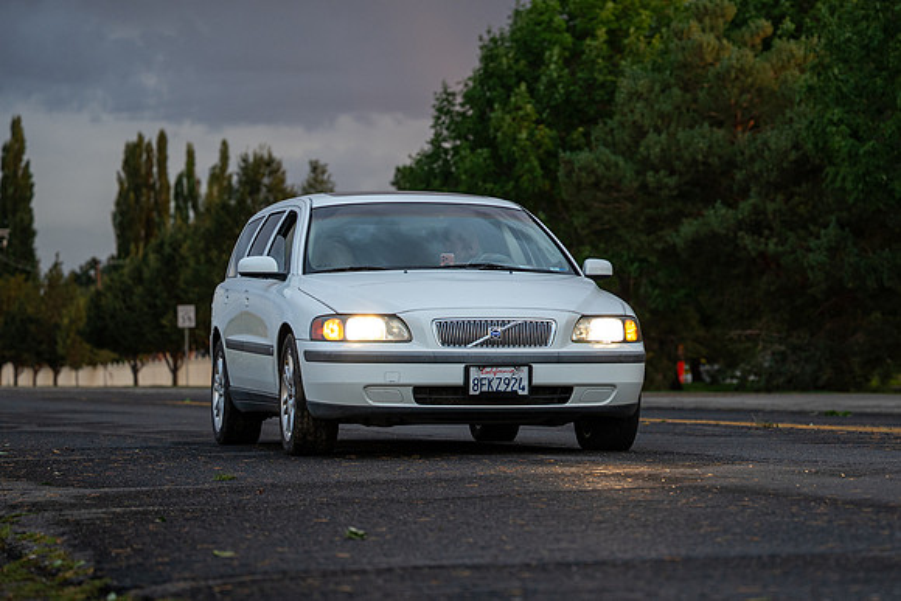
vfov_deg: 10.3
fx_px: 3326
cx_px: 602
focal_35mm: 133
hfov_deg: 15.4
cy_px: 229
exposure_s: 1/400
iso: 320
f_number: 2.8
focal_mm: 81
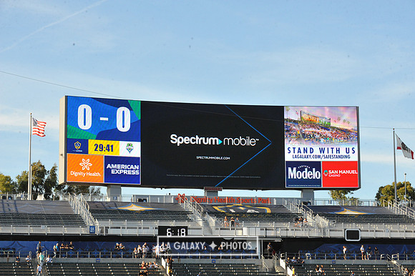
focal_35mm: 105
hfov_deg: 19.5
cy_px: 138
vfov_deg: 13.0
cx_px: 208
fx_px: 1210
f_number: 14
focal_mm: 105
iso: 1600
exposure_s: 1/800
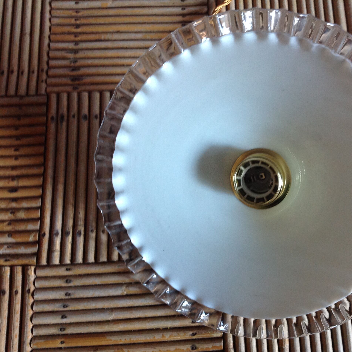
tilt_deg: -73.9
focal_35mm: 42
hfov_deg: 39.6
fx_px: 483
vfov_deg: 40.0
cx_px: 234
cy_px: 175
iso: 160
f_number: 2.4
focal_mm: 4.28
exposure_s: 1/15
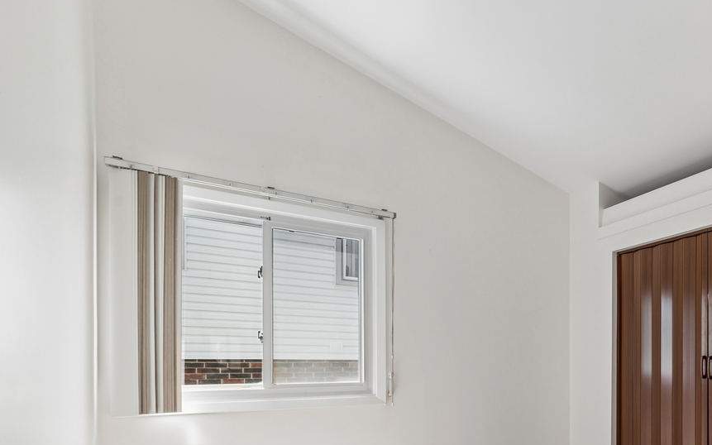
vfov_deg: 49.0
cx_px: 629
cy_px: 373
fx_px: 446
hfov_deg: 65.2
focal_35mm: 23
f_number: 10
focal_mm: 12
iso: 160
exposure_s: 1/30
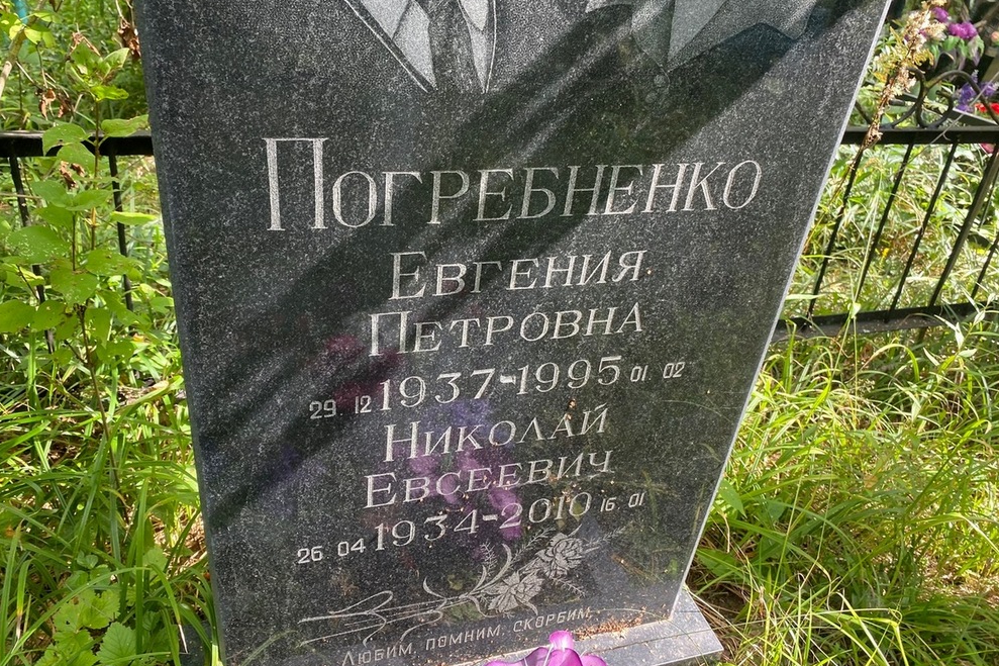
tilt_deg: -32.3
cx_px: 484
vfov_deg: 46.4
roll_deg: -6.2
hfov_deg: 65.5
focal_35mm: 28
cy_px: 348
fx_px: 777
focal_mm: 4.25
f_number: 1.8
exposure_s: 1/122
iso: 40
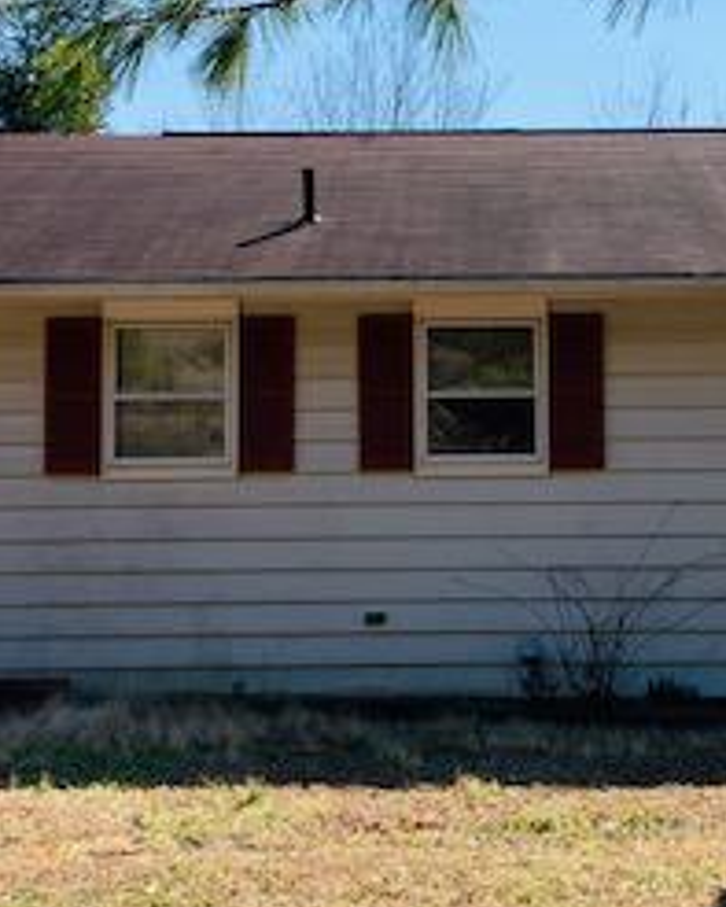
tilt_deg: +1.9
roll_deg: +0.1
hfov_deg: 23.0
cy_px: 376
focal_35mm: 66
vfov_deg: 28.7
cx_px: 527
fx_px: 1772
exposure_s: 1/1916
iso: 25
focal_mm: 4.25
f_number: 1.8
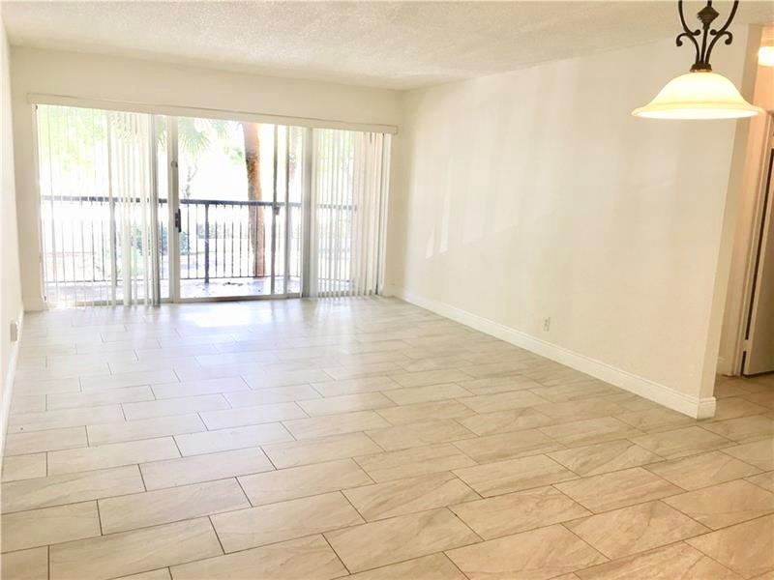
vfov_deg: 48.2
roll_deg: -2.8
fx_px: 648
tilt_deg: -10.6
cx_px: 387
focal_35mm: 29
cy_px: 290
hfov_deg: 61.7
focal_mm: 4.15
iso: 40
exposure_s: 1/30
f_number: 2.2
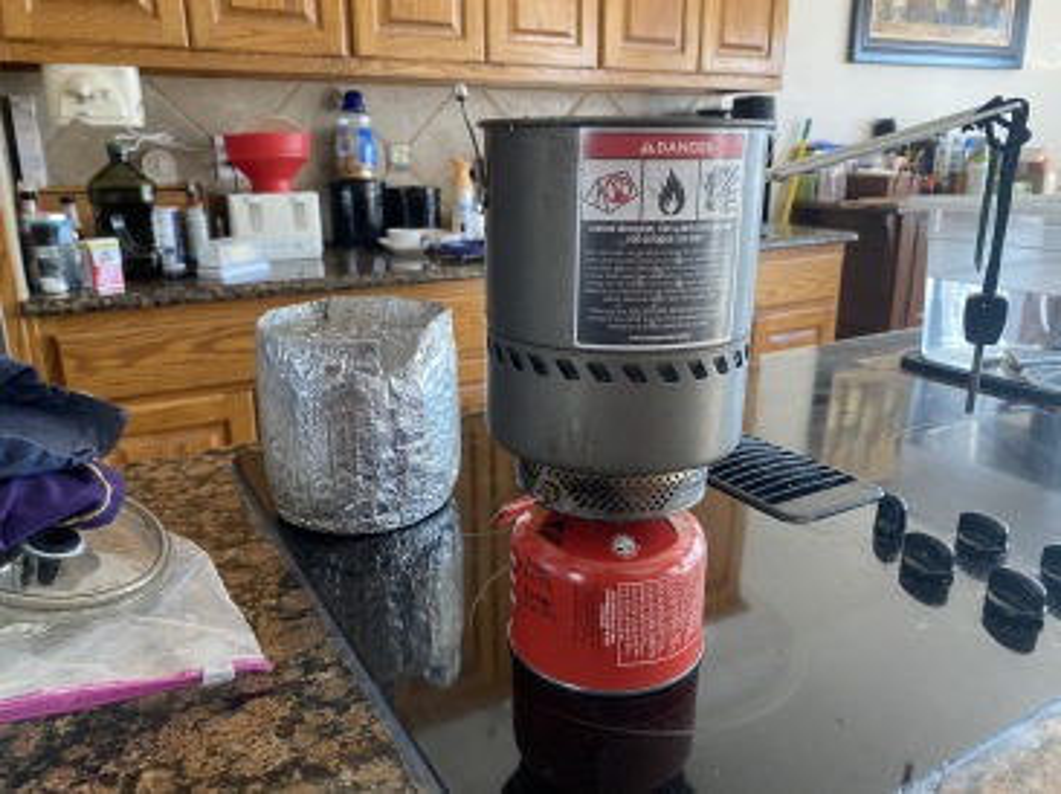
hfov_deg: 67.3
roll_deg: +0.3
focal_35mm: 26
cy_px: 397
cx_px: 530
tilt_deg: -16.6
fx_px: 796
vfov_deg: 53.0
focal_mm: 4.25
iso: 125
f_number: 1.8
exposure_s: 1/95
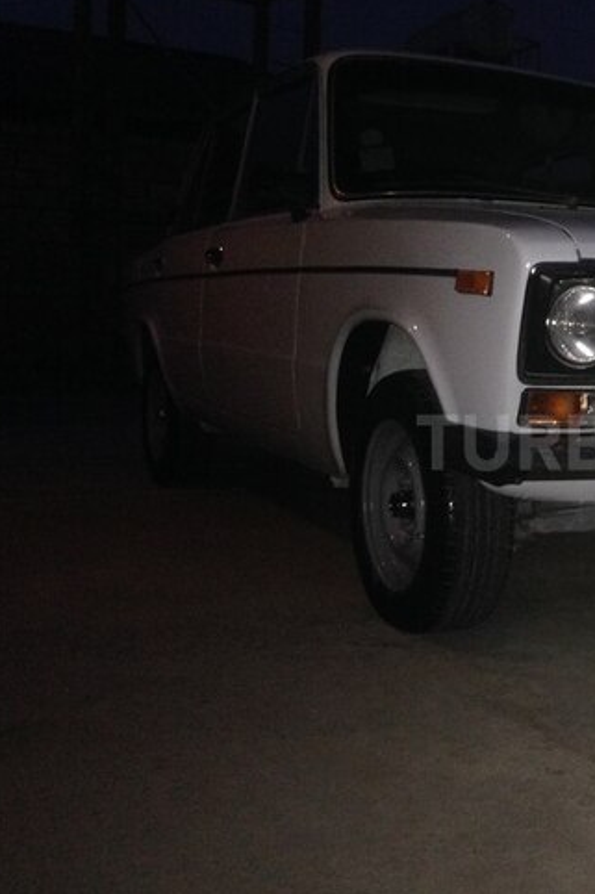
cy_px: 442
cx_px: 606
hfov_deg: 26.9
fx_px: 1166
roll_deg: -2.4
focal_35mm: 47
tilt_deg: -5.2
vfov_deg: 41.9
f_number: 2.4
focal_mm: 4.12
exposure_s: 1/16
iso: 320
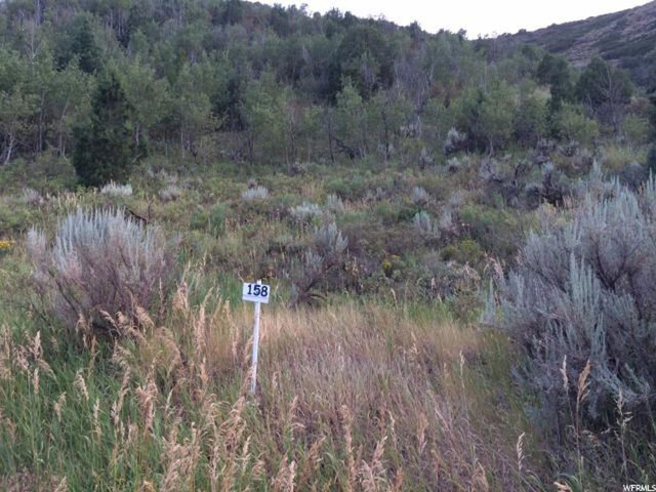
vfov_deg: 48.2
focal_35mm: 29
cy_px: 246
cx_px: 328
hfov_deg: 61.7
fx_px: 550
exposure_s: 1/60
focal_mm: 4.15
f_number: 2.2
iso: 50
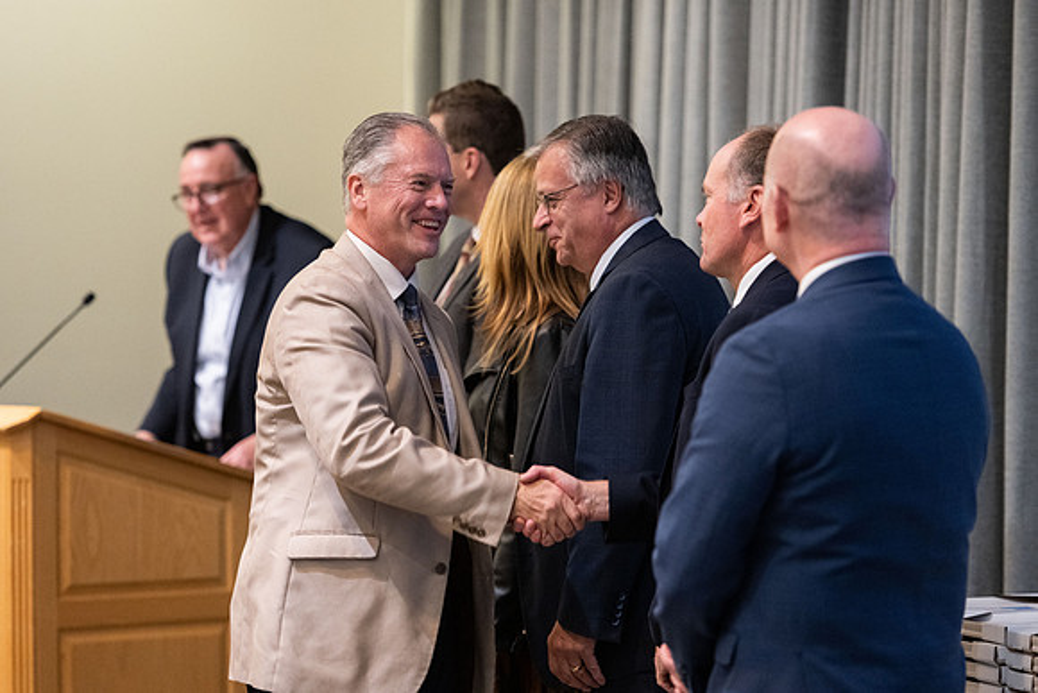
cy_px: 339
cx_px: 505
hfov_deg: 13.7
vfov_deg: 9.2
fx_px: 4319
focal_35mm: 150
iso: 4000
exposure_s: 1/160
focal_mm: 140
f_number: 2.8
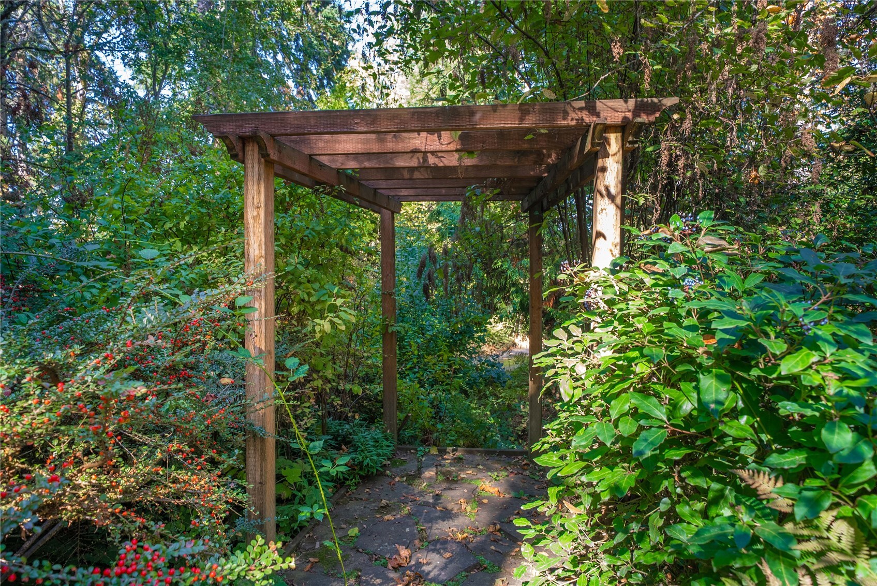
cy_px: 293
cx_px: 438
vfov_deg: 53.2
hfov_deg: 73.7
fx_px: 585
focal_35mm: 24
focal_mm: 24
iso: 320
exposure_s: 1/30
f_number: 7.1
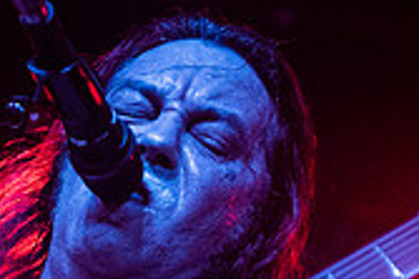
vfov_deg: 5.6
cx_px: -58
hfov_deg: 8.4
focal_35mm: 243
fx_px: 2825
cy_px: 320
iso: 3200
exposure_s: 1/250
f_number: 3.2
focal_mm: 70
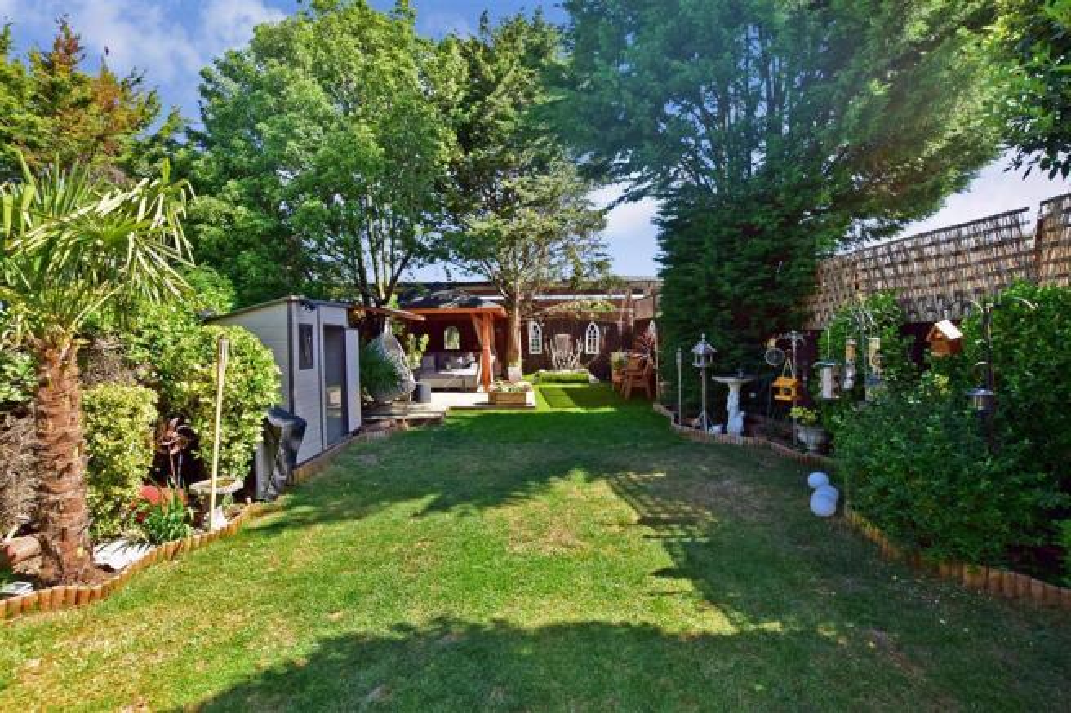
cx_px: 536
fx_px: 446
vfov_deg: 77.3
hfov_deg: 100.4
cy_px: 356
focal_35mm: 15
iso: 400
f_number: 10
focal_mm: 10
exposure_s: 1/160
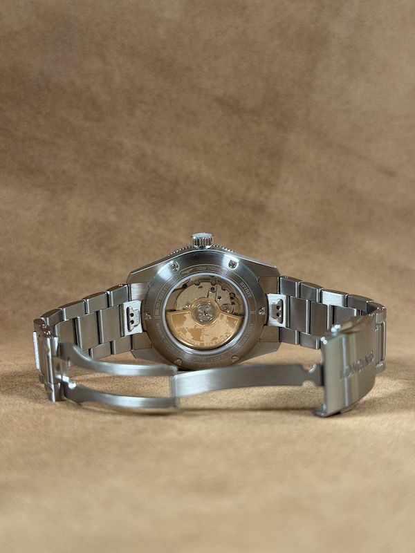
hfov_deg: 30.3
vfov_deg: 39.7
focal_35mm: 48
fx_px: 767
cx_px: 208
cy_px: 276
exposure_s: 1/60
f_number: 1.78
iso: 160
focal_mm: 6.76
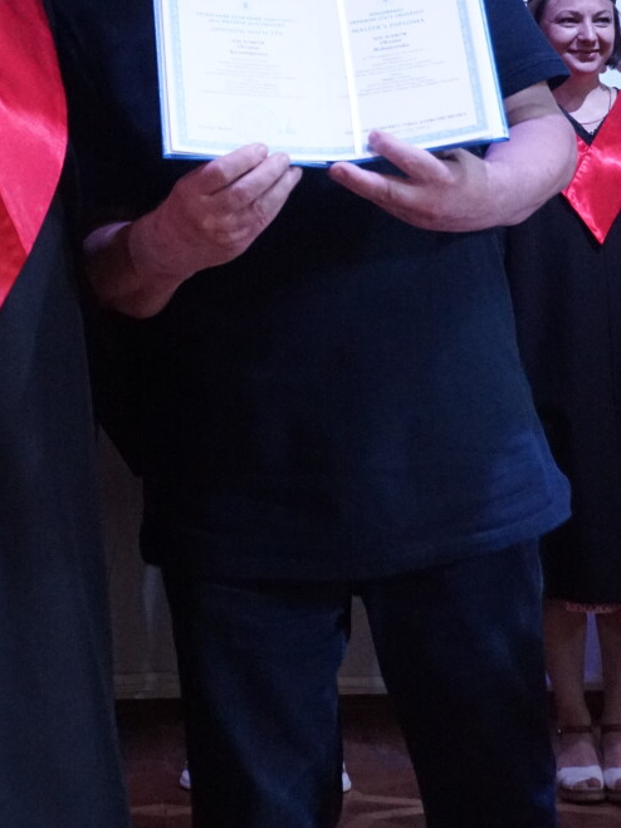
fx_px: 2010
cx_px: 108
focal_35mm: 84
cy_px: 168
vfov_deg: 23.0
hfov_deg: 17.4
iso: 3200
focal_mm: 30
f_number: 5
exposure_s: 1/320
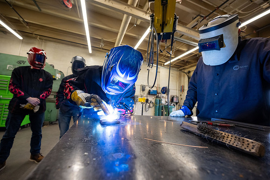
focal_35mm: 14
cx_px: 135
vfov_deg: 81.2
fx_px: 105
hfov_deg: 104.2
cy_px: 90
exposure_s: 1/400
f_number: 4
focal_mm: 14
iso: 1600
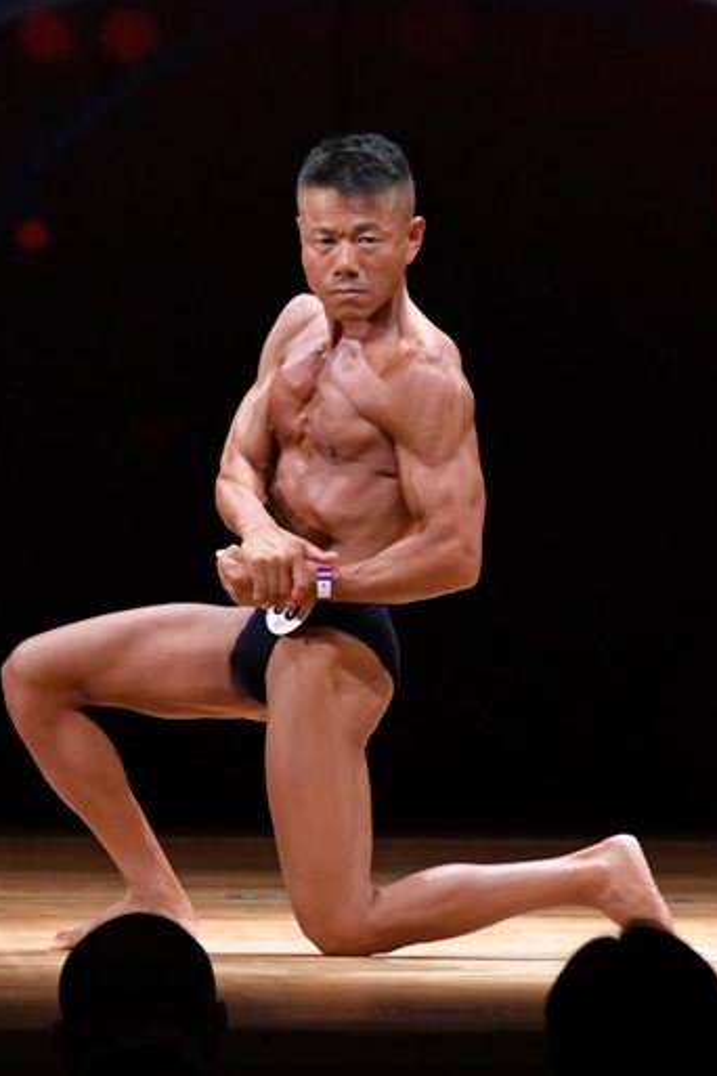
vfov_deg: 4.6
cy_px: 537
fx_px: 13532
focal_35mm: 453
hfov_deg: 3.0
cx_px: 299
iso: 4000
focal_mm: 200
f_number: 5.6
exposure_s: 1/400
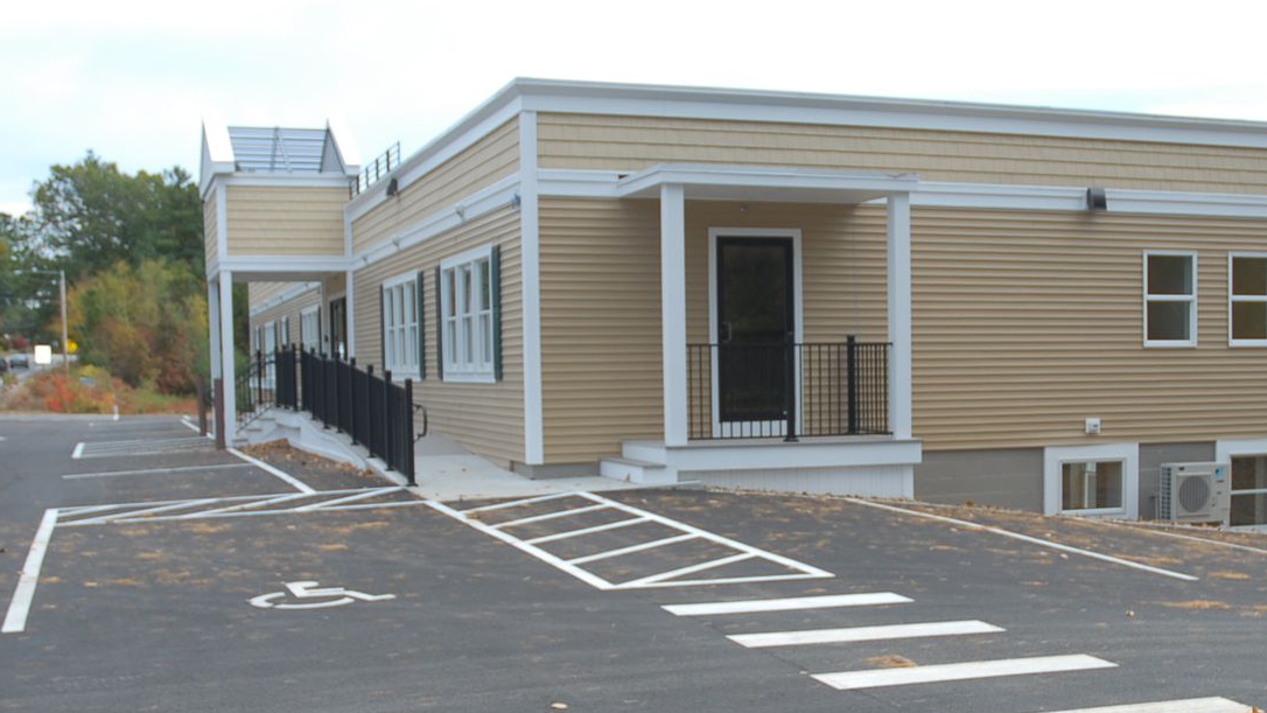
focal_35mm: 51
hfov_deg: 40.5
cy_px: 490
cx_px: 741
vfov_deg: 23.4
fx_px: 1713
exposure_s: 1/250
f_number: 4
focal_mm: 22
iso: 100
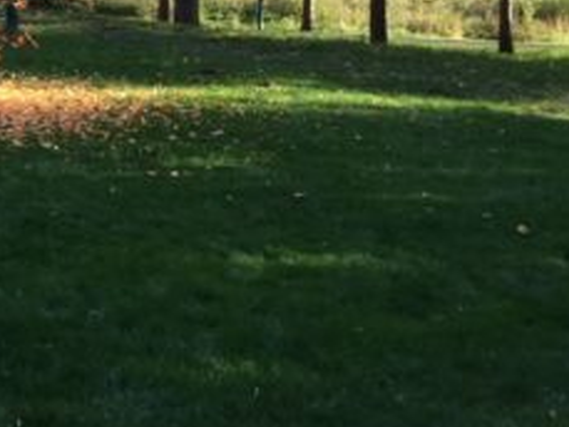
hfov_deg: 18.2
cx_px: -55
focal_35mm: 104
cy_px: -30
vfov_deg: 14.0
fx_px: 1710
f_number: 2.4
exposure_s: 1/129
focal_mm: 3.3
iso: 25
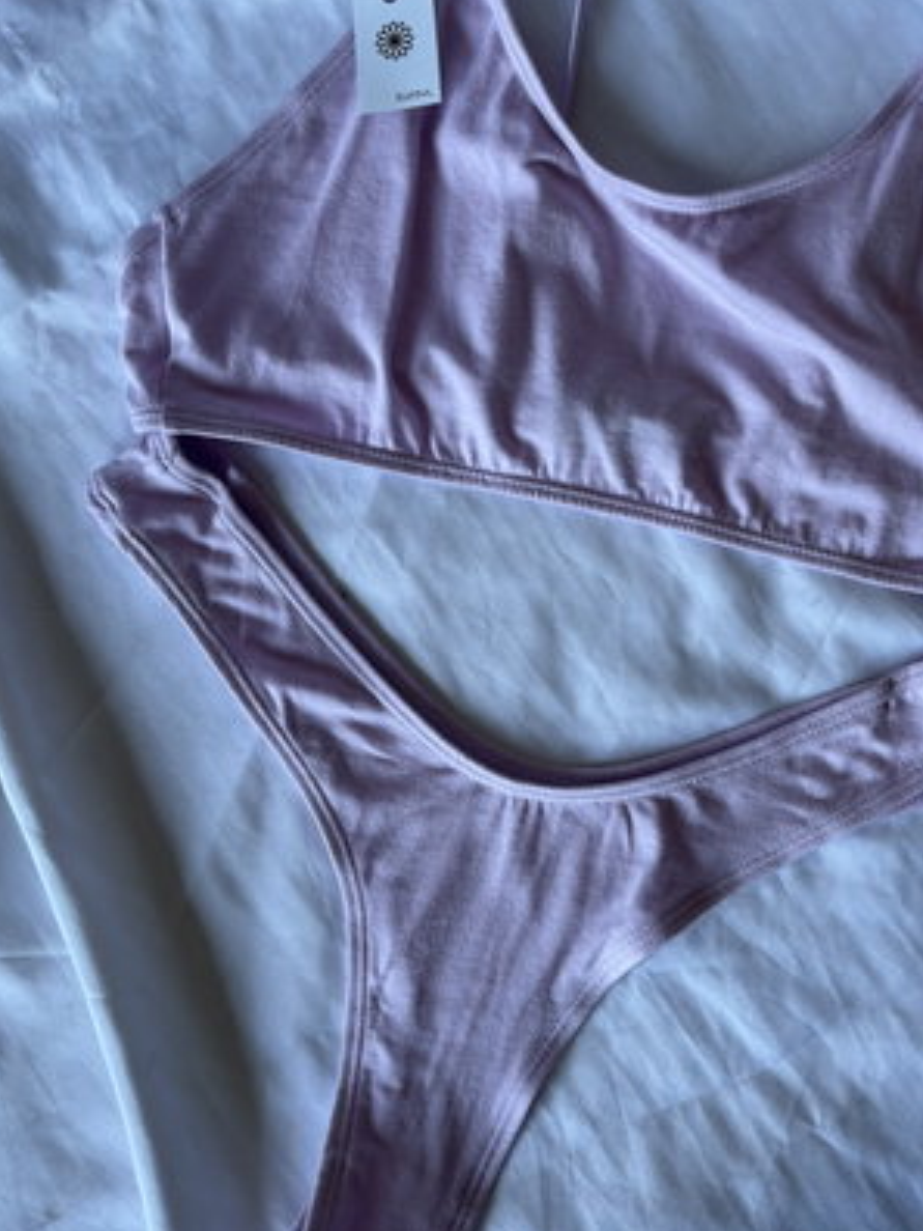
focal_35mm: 35
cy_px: 511
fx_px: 1244
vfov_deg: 52.4
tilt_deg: -86.3
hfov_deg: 40.5
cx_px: 553
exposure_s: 1/122
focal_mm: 5.1
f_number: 1.6
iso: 64
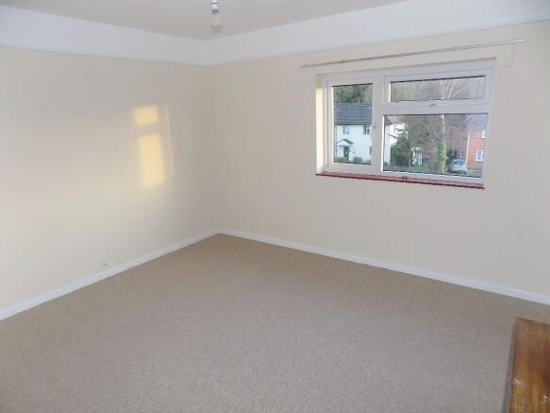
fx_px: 365
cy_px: 206
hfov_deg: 73.9
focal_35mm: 23
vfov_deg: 58.9
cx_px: 275
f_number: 3.1
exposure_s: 1/30
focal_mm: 4
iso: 200
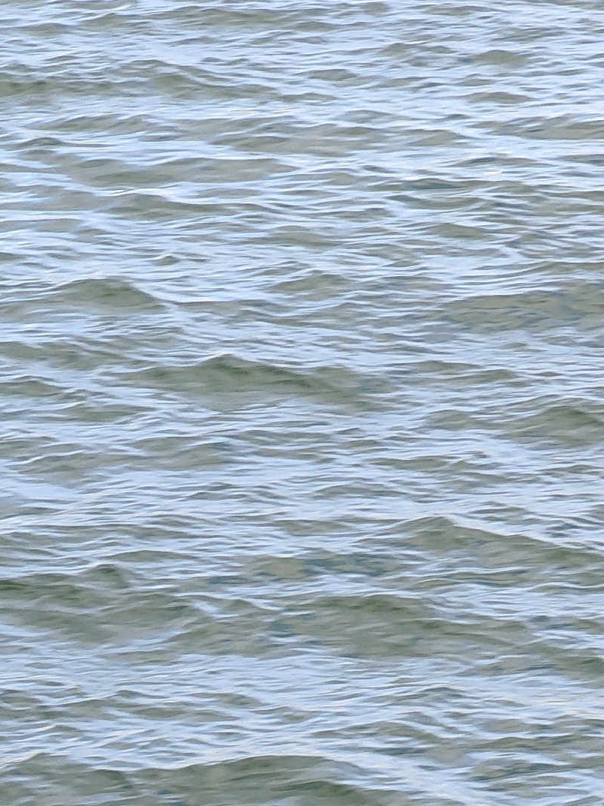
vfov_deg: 7.2
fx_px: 6214
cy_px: 1460
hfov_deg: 5.6
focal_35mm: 267
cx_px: 615
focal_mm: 13.3
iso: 71
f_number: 2.55
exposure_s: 1/428
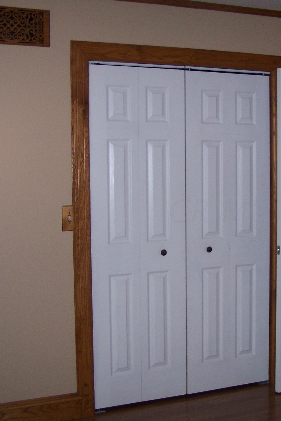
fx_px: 656
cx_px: 225
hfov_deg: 23.8
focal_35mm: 56
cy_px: 210
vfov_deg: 35.6
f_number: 2.8
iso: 140
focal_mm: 6.7
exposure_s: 1/60
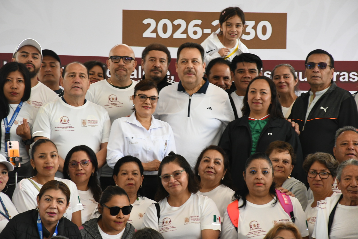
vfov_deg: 7.9
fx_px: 1730
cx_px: 179
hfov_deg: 11.8
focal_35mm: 174
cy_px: 120
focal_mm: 116
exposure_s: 1/125
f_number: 10
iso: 2000
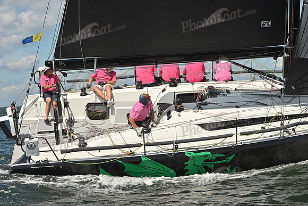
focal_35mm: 86
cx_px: 154
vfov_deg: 15.9
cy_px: 103
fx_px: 736
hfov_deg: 23.6
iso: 250
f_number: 10
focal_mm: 86
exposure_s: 1/1250
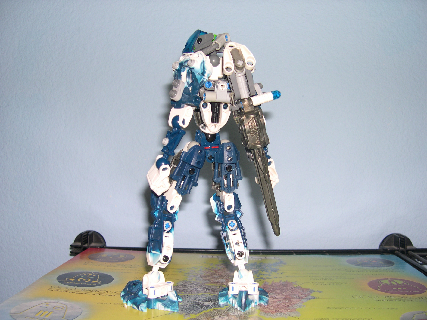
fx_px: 469
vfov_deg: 37.7
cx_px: 214
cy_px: 160
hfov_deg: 49.0
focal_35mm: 38
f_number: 2.8
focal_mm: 8
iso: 100
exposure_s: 1/60
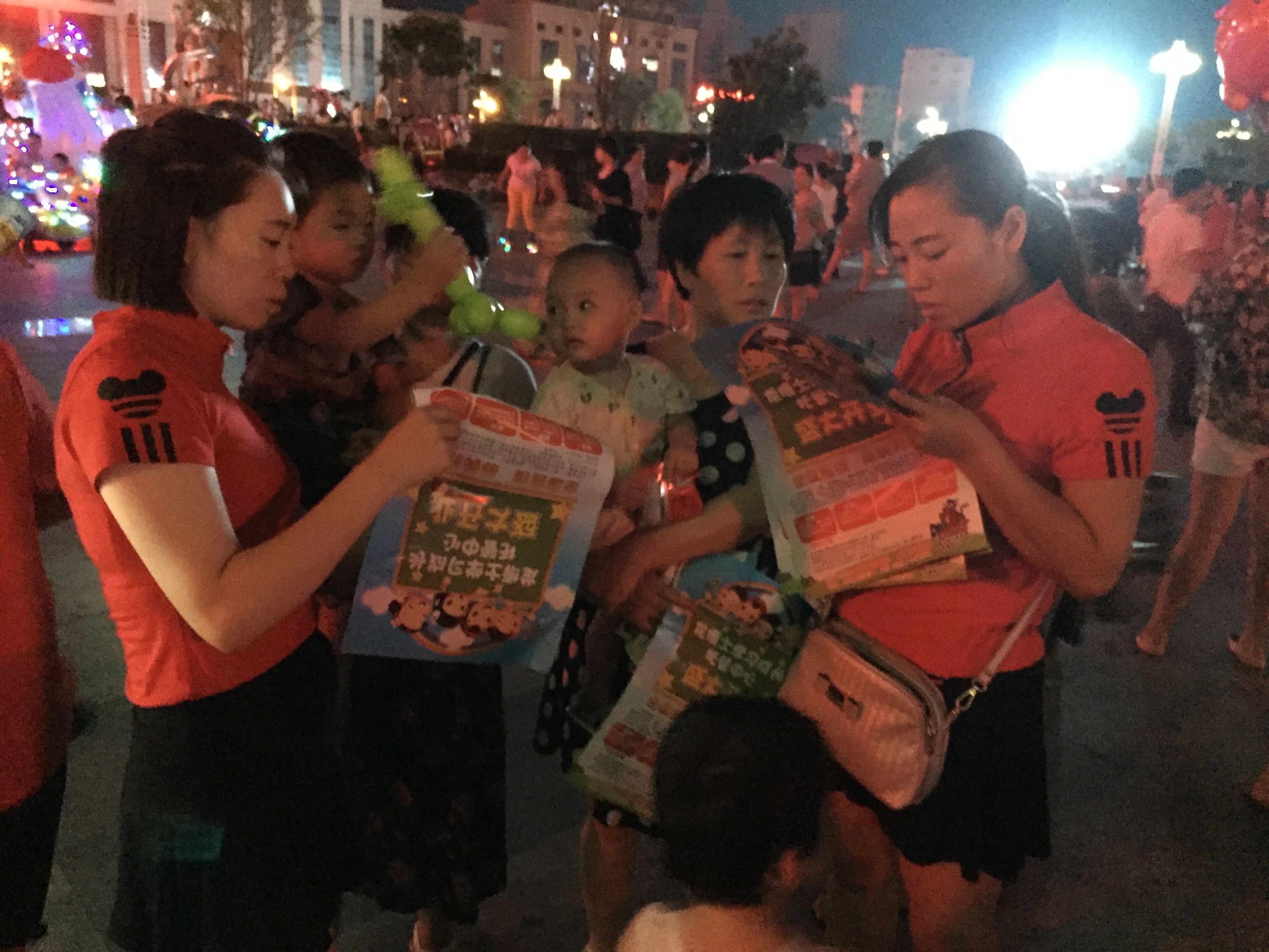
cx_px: 634
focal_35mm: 29
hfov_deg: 61.7
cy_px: 476
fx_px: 1063
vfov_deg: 48.2
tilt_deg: -17.9
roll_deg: -5.6
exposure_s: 1/17
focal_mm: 4.15
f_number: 2.2
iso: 2000
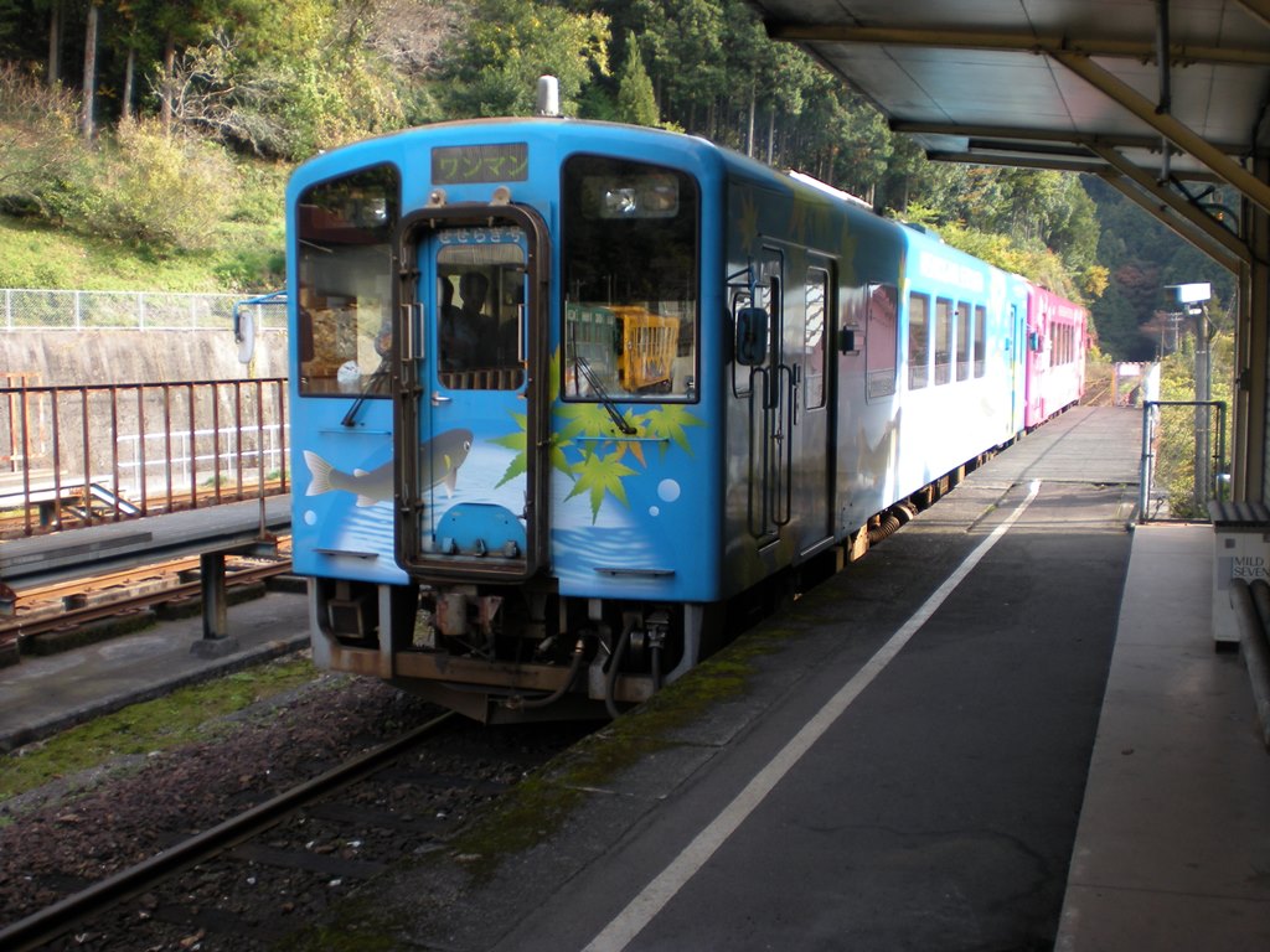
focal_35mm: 38
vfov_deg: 37.7
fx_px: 1394
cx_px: 635
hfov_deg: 49.0
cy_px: 476
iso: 64
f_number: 3.1
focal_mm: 6.3
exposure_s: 1/100
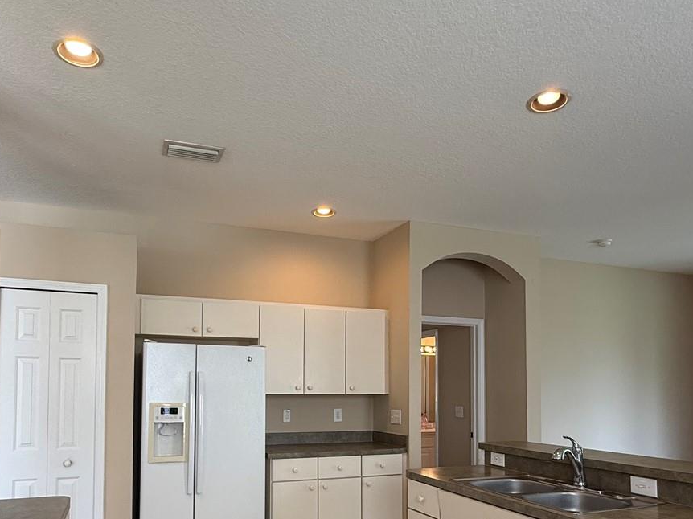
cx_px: 310
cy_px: 377
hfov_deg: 67.1
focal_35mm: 26
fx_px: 520
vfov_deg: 51.2
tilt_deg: +2.1
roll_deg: -0.2
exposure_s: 1/120
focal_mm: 2.22
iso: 125
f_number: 2.2
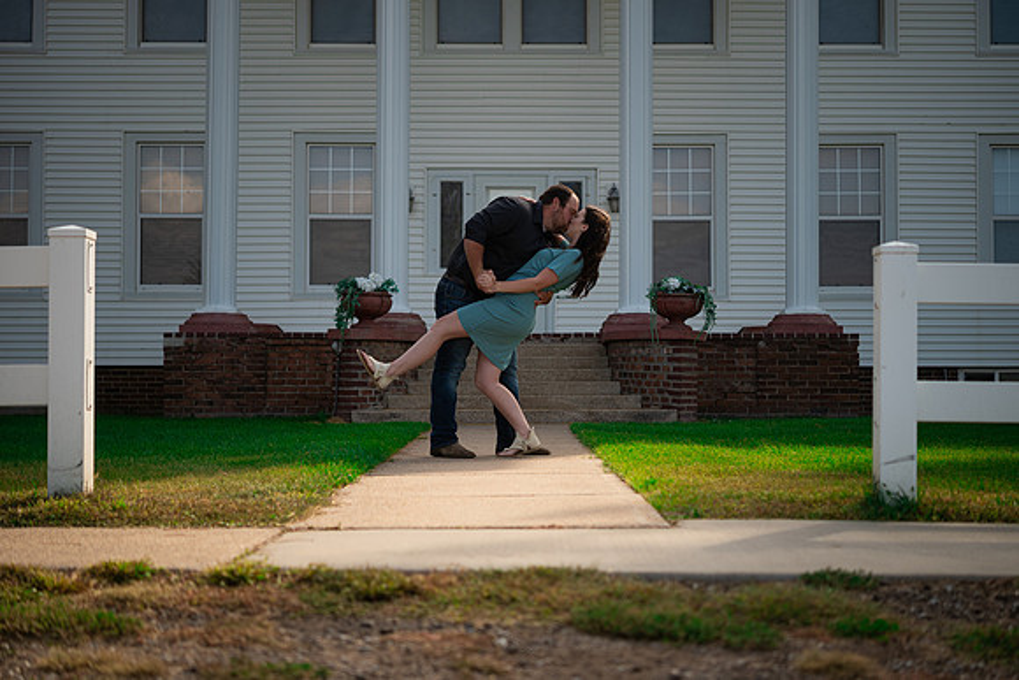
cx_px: 510
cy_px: 340
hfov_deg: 32.1
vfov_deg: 21.7
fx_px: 1773
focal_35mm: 63
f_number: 2.8
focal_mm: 60
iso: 100
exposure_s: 1/800
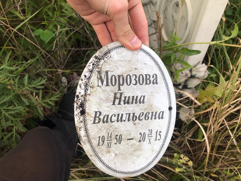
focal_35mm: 28
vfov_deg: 49.7
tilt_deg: -55.2
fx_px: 195
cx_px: 120
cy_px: 90
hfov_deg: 63.4
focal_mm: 3.99
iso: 20
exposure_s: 1/460
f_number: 1.8
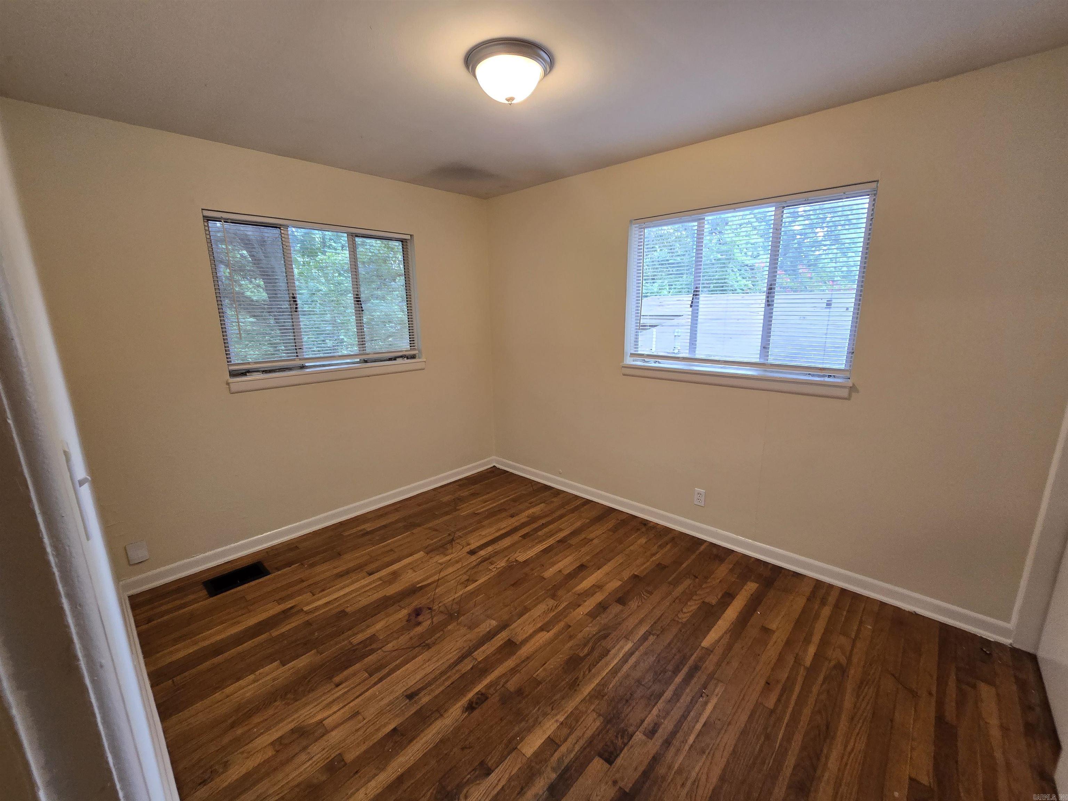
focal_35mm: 13
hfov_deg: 106.2
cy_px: 400
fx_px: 401
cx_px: 534
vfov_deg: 89.9
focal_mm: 2.2
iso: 160
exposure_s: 1/60
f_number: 2.2
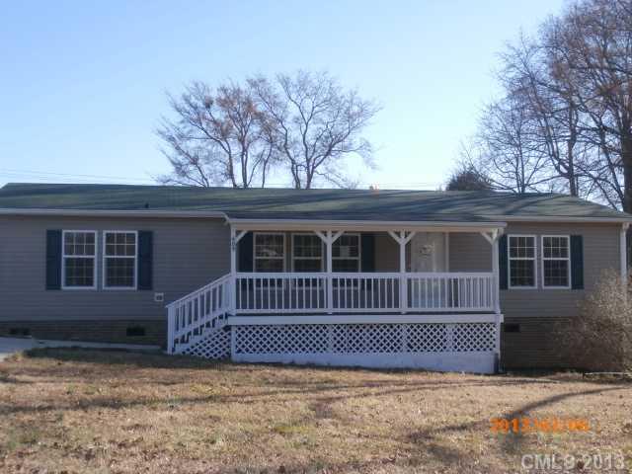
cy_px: 237
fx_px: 858
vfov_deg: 30.9
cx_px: 316
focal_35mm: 47
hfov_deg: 40.4
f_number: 4.2
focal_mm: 8.29
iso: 100
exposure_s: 1/320
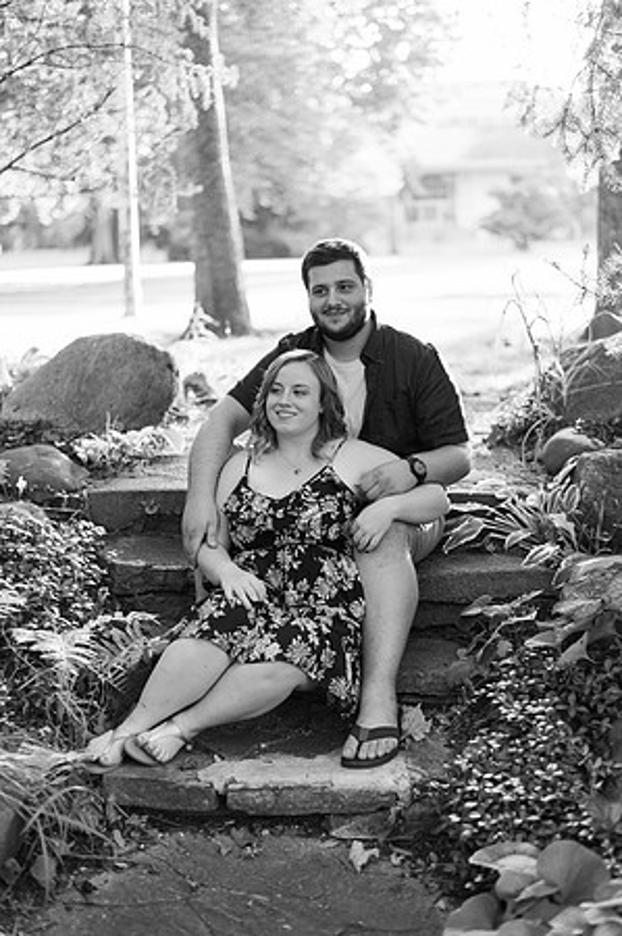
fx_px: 1299
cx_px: 311
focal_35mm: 50
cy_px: 468
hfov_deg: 26.9
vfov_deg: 39.6
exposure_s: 1/500
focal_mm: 50
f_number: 1.8
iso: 640
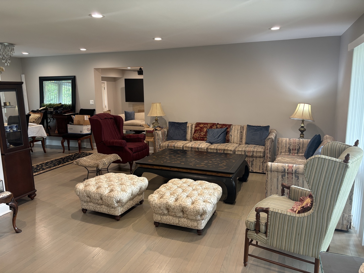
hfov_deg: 67.3
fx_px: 273
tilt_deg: -8.8
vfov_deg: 53.1
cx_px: 182
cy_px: 136
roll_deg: +0.6
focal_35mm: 26
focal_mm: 5.96
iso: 125
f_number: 1.6
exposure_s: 1/56
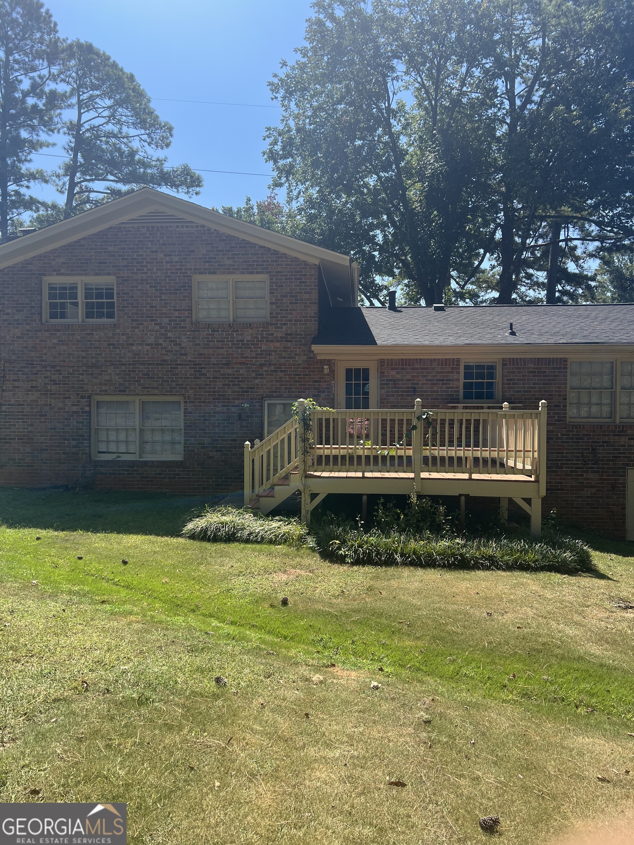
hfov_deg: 53.1
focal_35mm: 26
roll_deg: +0.4
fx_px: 635
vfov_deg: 67.3
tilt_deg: -0.3
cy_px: 422
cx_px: 317
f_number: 1.5
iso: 50
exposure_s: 1/2083
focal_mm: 5.7
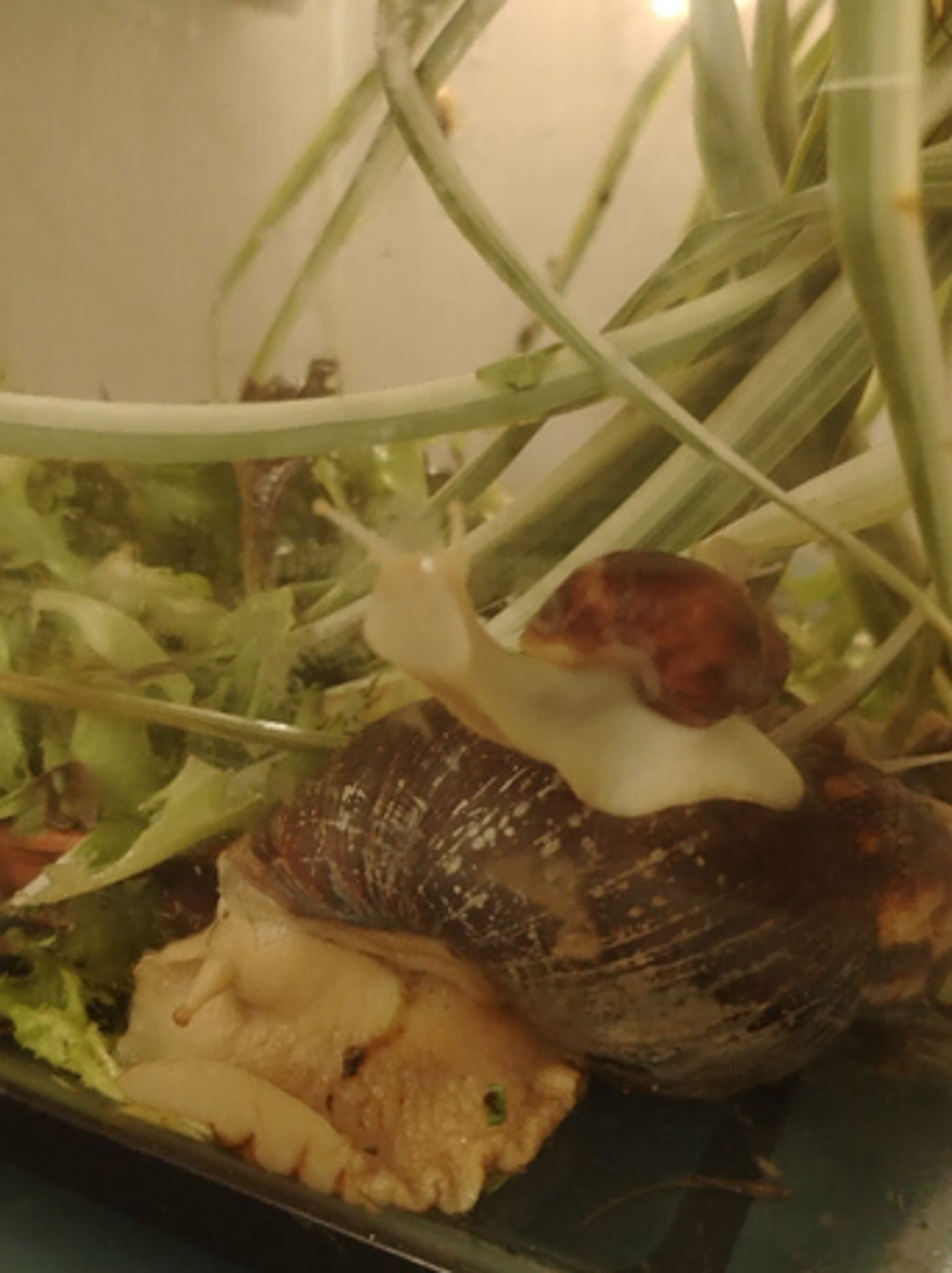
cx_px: 483
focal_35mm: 33
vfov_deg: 55.4
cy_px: 645
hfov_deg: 42.9
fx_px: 1212
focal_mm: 5.25
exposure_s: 1/33.3
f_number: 1.75
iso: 2703
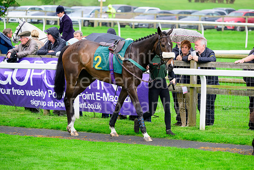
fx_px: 1411
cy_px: 85
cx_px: 127
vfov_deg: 6.9
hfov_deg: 10.3
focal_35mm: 200
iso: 2000
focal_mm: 200
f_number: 5.6
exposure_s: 1/1000
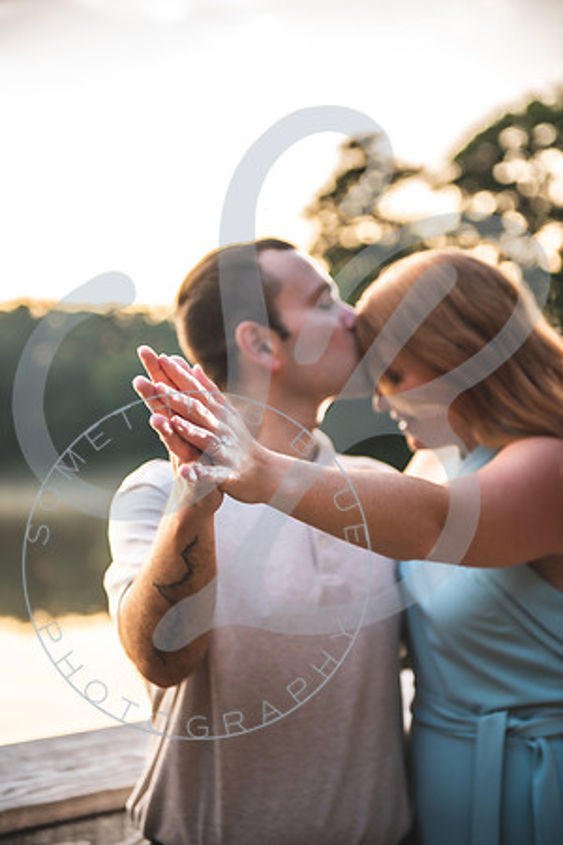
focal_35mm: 66
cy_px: 422
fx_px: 1548
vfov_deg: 30.5
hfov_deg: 20.6
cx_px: 282
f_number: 2.8
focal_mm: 66
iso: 200
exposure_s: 1/160
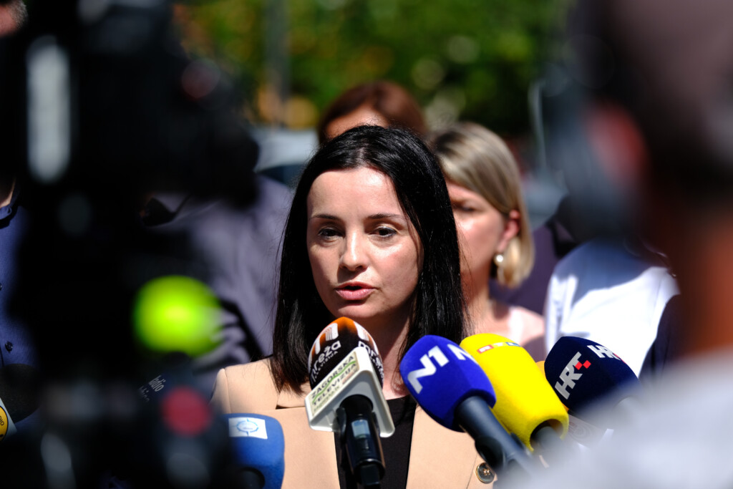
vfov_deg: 6.5
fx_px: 4276
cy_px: 244
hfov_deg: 9.8
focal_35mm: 210
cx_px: 366
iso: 100
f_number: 3.2
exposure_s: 1/1250
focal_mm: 140
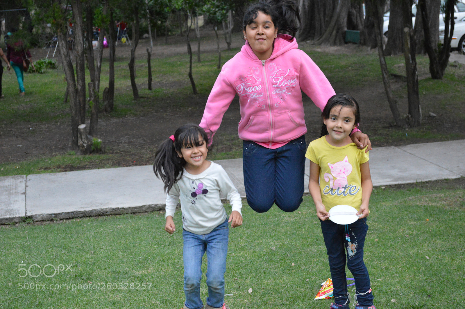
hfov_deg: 29.9
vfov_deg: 20.1
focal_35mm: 68
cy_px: 154
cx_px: 232
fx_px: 871
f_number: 5.3
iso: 3200
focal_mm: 45
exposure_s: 1/250
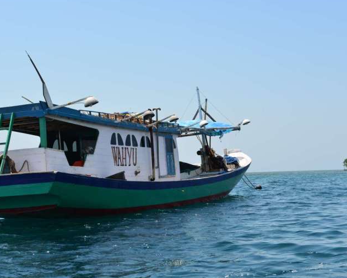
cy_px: 140
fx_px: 637
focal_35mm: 62
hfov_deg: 30.4
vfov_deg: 24.6
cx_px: 138
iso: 250
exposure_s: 1/400
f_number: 10
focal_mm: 52
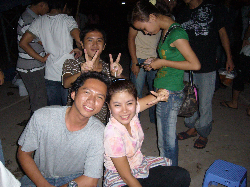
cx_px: 125
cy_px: 94
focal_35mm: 35
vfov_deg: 40.7
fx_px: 253
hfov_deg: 52.6
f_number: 2.8
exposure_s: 1/30
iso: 160
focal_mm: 5.8
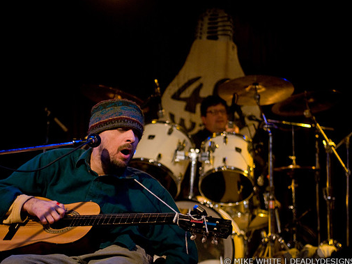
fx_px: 875
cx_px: 176
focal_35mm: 86
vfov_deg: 17.2
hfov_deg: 22.8
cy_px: 133
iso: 1000
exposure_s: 1/80
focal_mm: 52
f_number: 2.8
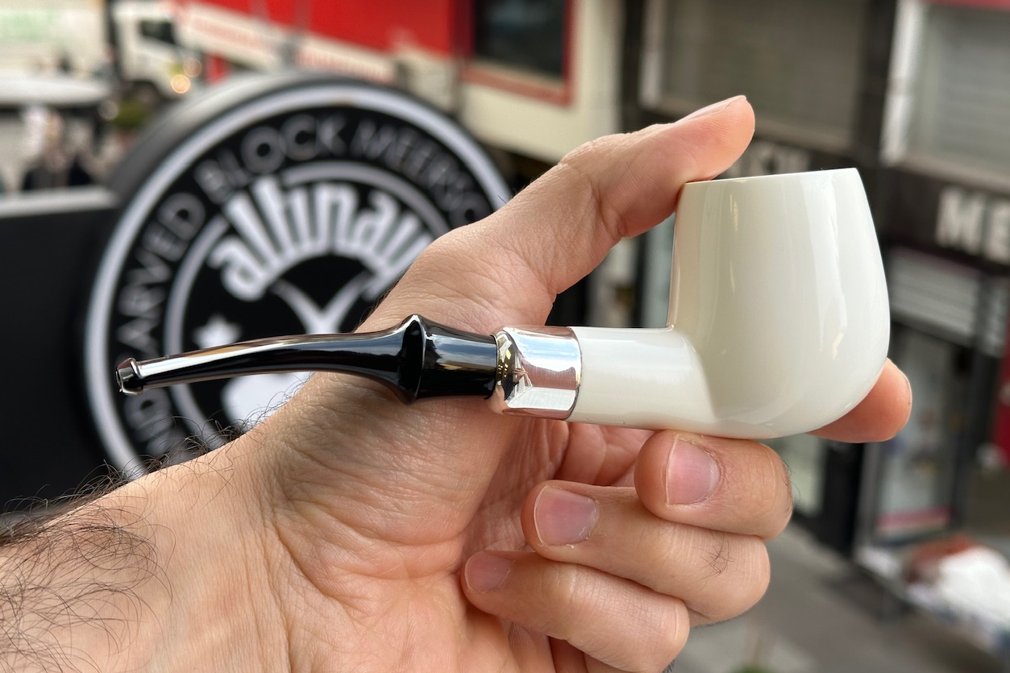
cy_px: 326
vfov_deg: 26.5
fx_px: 1431
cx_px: 505
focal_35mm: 51
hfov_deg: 38.9
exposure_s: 1/373
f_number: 1.78
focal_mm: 6.86
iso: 64
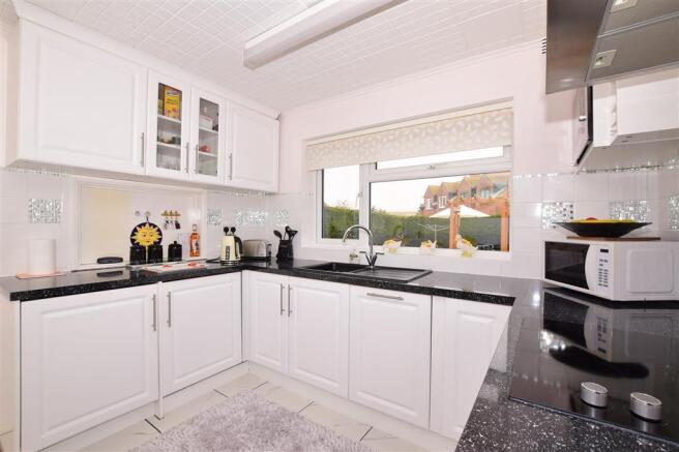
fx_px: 283
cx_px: 340
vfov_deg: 77.3
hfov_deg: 100.4
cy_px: 226
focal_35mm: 15
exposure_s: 1/200
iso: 400
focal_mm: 10
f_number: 16
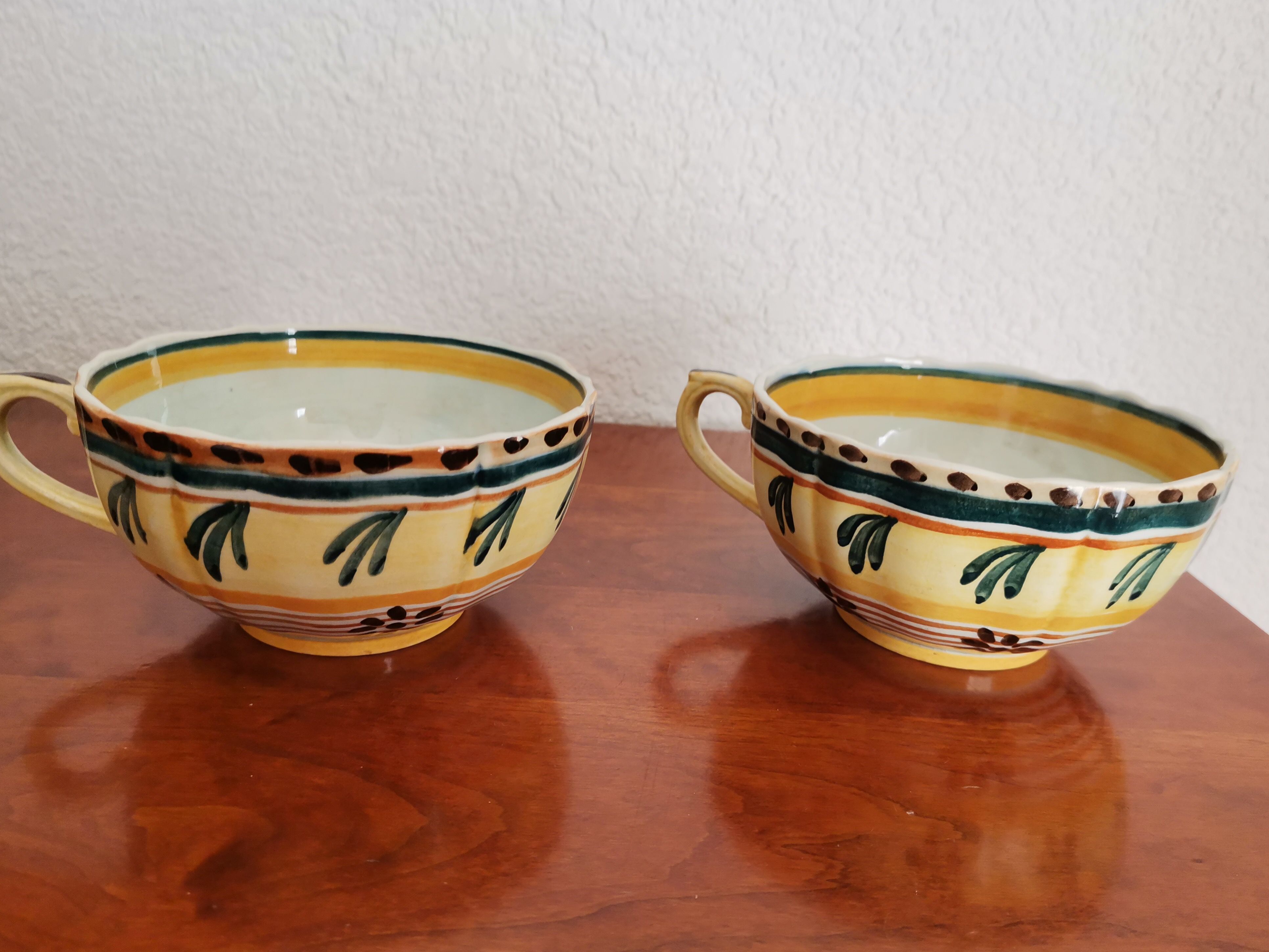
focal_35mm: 27
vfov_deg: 51.4
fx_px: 990
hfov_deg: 65.3
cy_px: 486
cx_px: 637
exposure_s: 1/100
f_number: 1.8
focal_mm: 4.75
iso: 100
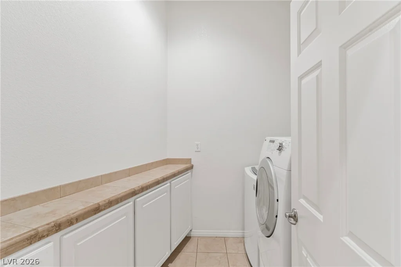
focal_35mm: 19
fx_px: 212
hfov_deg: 86.9
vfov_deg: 64.6
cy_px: 134
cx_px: 200
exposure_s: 1.6
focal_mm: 19
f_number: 8
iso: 400
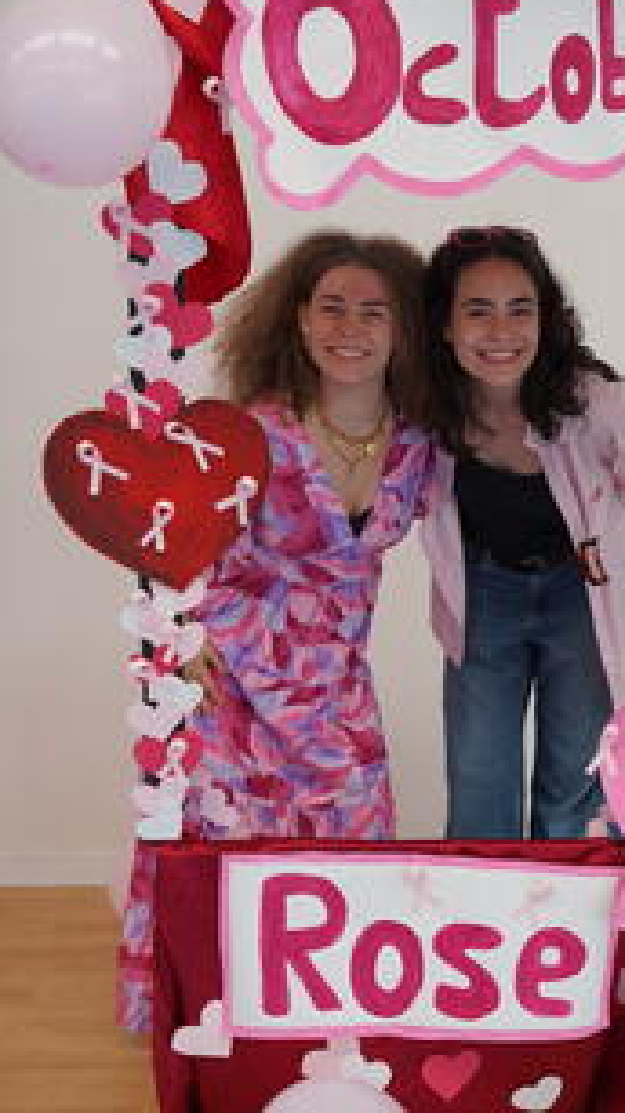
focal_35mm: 52
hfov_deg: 22.9
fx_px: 1533
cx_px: 423
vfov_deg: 39.8
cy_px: 502
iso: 320
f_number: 4
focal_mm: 38
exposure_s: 1/160
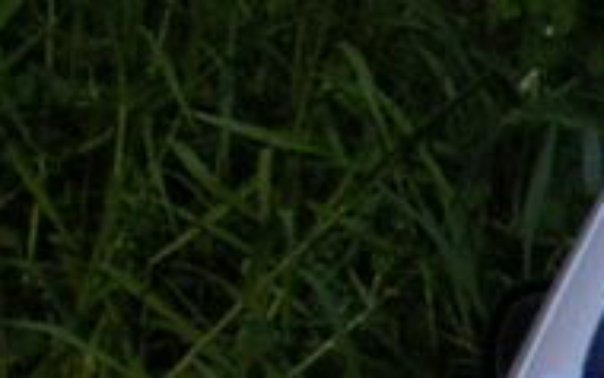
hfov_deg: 2.9
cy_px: 947
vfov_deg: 1.9
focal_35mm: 703
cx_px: 1793
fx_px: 11579
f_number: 4.6
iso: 50
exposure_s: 1/170
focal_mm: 15.9
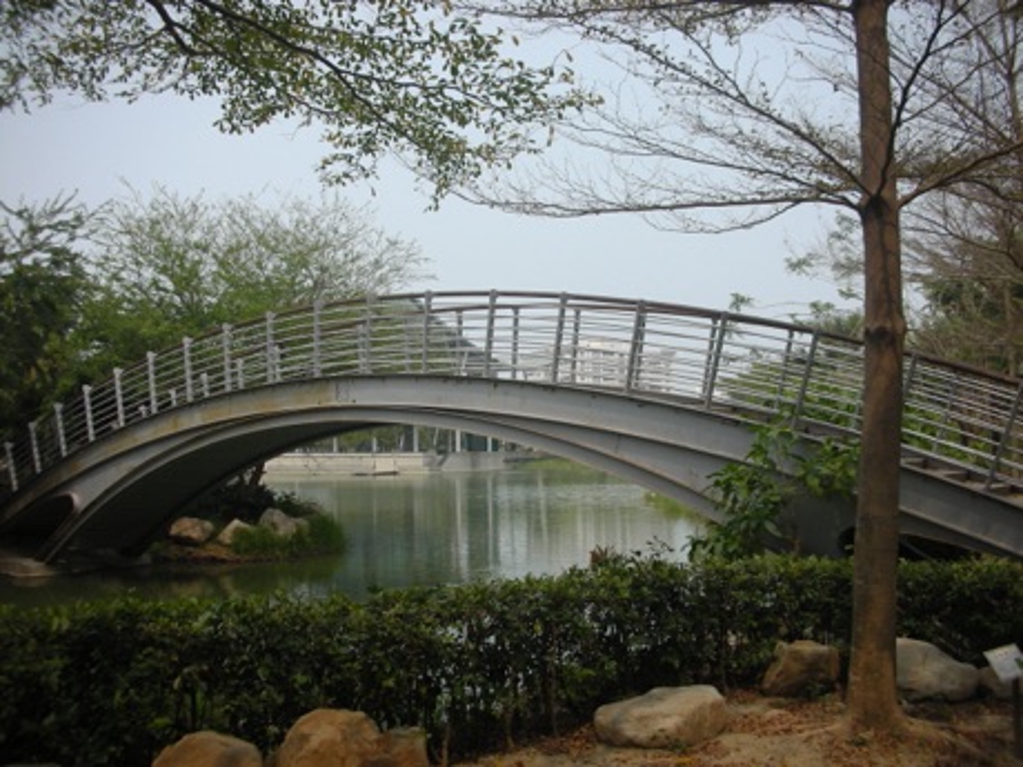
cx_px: 512
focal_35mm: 35
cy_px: 384
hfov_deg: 52.6
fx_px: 1034
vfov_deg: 40.7
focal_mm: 5.8
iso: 50
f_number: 8.5
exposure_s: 1/92
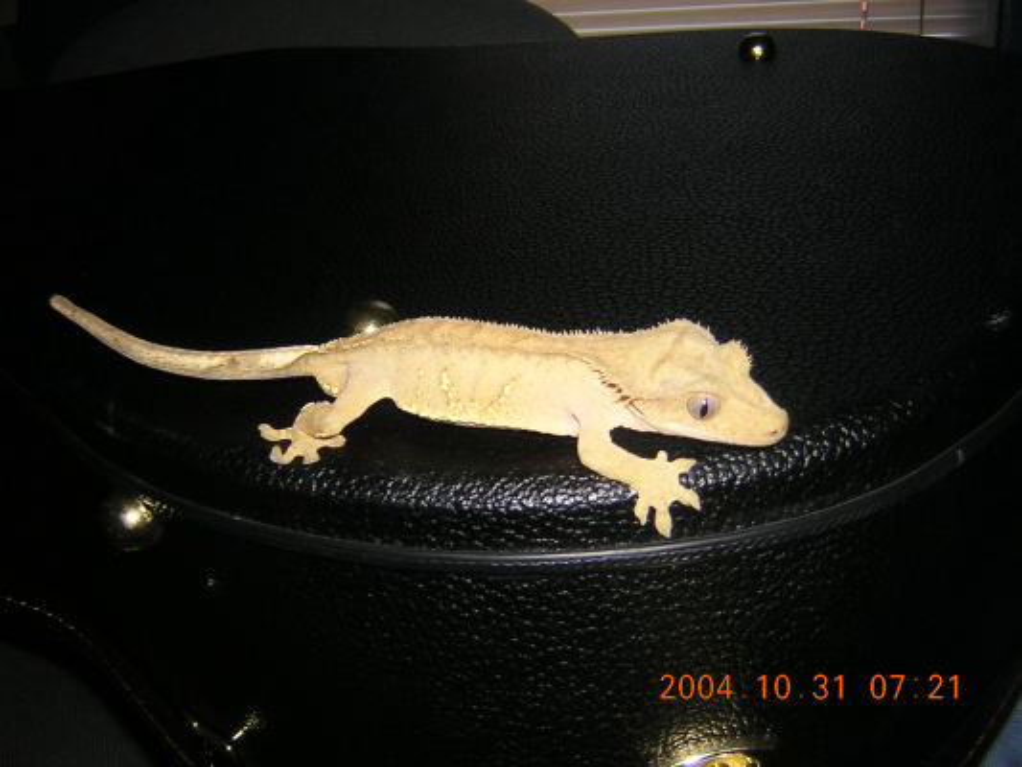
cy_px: 384
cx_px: 511
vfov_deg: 39.7
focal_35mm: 36
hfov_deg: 51.3
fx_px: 1063
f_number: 2.6
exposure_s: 1/60.1
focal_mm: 4.7
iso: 100
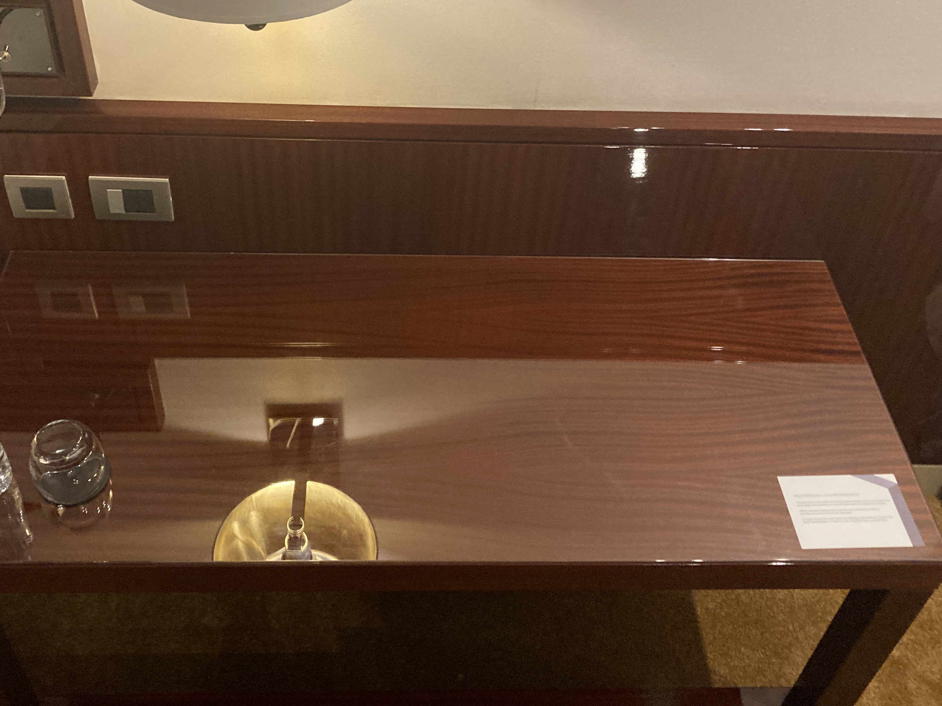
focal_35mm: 39
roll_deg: -3.9
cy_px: 225
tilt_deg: -41.5
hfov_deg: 47.9
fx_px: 1061
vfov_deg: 36.4
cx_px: 455
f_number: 1.8
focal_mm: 3.99
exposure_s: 1/25
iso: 320
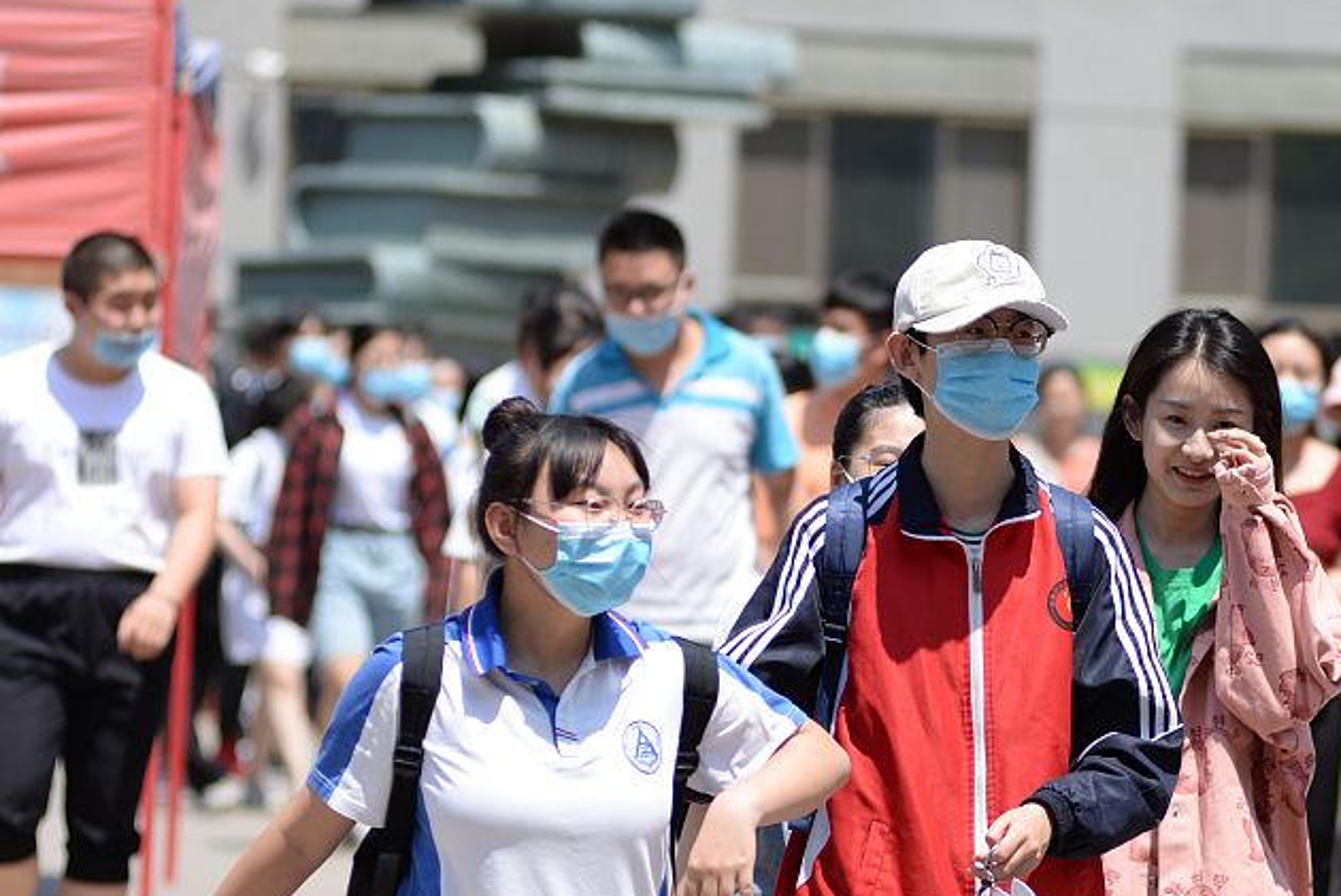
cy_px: 686
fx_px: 8871
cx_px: 1073
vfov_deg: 5.8
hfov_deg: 8.6
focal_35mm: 238
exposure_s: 1/2500
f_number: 3.2
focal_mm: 125
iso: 200
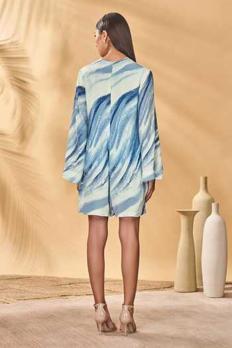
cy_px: 174
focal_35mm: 57
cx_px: 116
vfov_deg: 35.1
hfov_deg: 23.8
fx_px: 551
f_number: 4
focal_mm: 57
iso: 160
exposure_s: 1/160
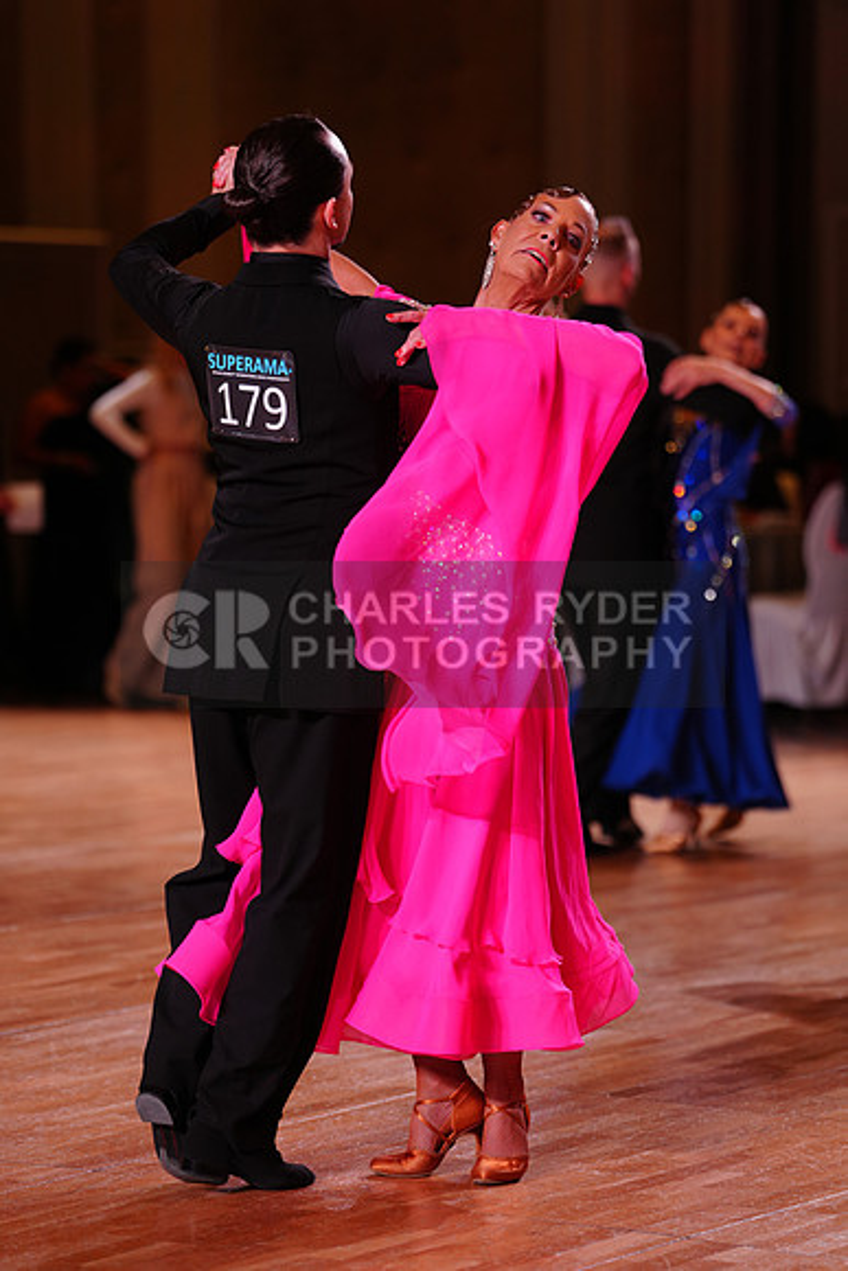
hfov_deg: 10.9
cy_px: 636
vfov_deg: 16.3
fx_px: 4449
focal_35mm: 126
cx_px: 424
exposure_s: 1/250
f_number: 2.8
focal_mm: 126
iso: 500
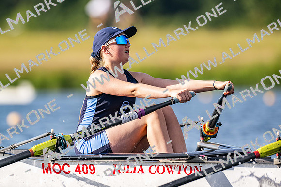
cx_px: 140
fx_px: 4682
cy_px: 94
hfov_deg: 3.4
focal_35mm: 600
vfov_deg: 2.3
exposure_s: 1/2500
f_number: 5.6
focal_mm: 600
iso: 500
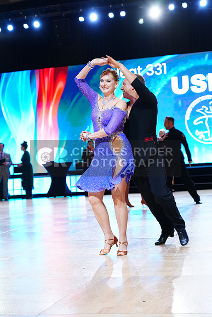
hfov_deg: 19.2
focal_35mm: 71
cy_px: 158
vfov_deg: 28.4
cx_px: 106
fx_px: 627
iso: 2000
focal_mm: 71
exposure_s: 1/250
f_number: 4
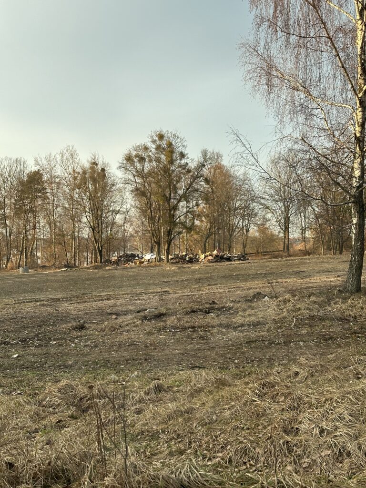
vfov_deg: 39.7
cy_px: 244
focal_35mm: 48
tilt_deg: -2.0
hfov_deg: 30.3
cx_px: 183
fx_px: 677
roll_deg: +0.2
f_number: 1.78
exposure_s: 1/631
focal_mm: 6.86
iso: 64
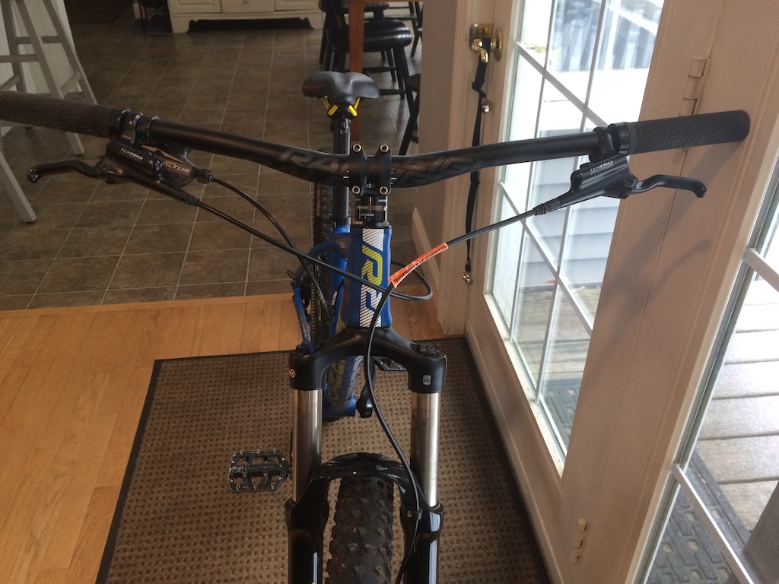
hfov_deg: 61.7
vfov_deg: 48.2
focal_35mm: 29
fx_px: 653
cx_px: 390
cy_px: 292
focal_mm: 4.15
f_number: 2.2
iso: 100
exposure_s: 1/30
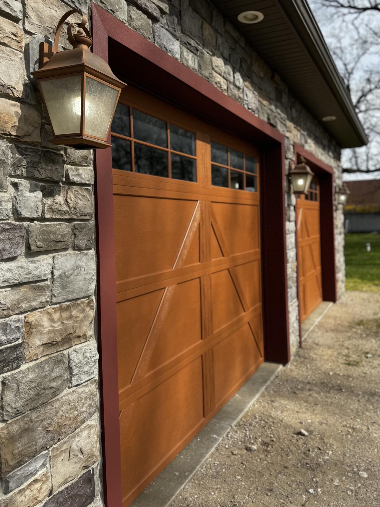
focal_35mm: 28
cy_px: 224
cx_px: 217
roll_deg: +1.8
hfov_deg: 49.6
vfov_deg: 63.2
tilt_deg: +0.0
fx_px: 410
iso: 80
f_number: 1.78
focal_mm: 6.76
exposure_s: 1/3096
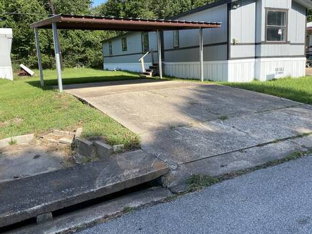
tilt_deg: -10.3
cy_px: 102
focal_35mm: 30
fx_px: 270
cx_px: 172
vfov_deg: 46.7
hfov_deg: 59.8
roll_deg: +2.6
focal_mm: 4.25
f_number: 1.8
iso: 32
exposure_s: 1/1484
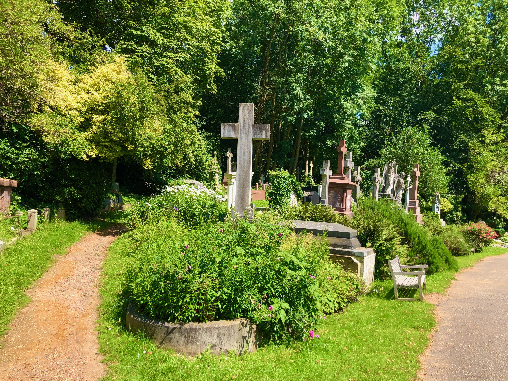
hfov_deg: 63.4
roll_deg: -0.7
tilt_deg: +0.8
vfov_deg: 49.7
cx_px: 254
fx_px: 411
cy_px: 190
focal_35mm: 28
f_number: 1.8
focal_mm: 4
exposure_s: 1/762
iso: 20
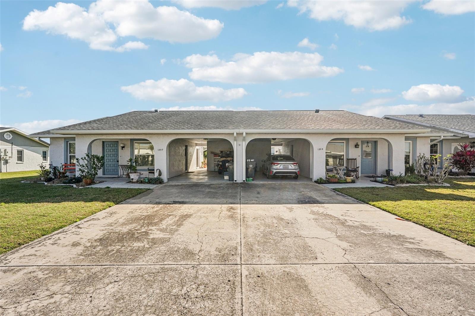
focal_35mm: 16
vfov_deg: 73.7
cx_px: 238
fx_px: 211
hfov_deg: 96.7
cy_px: 158
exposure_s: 1/1250
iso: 400
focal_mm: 16
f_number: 8
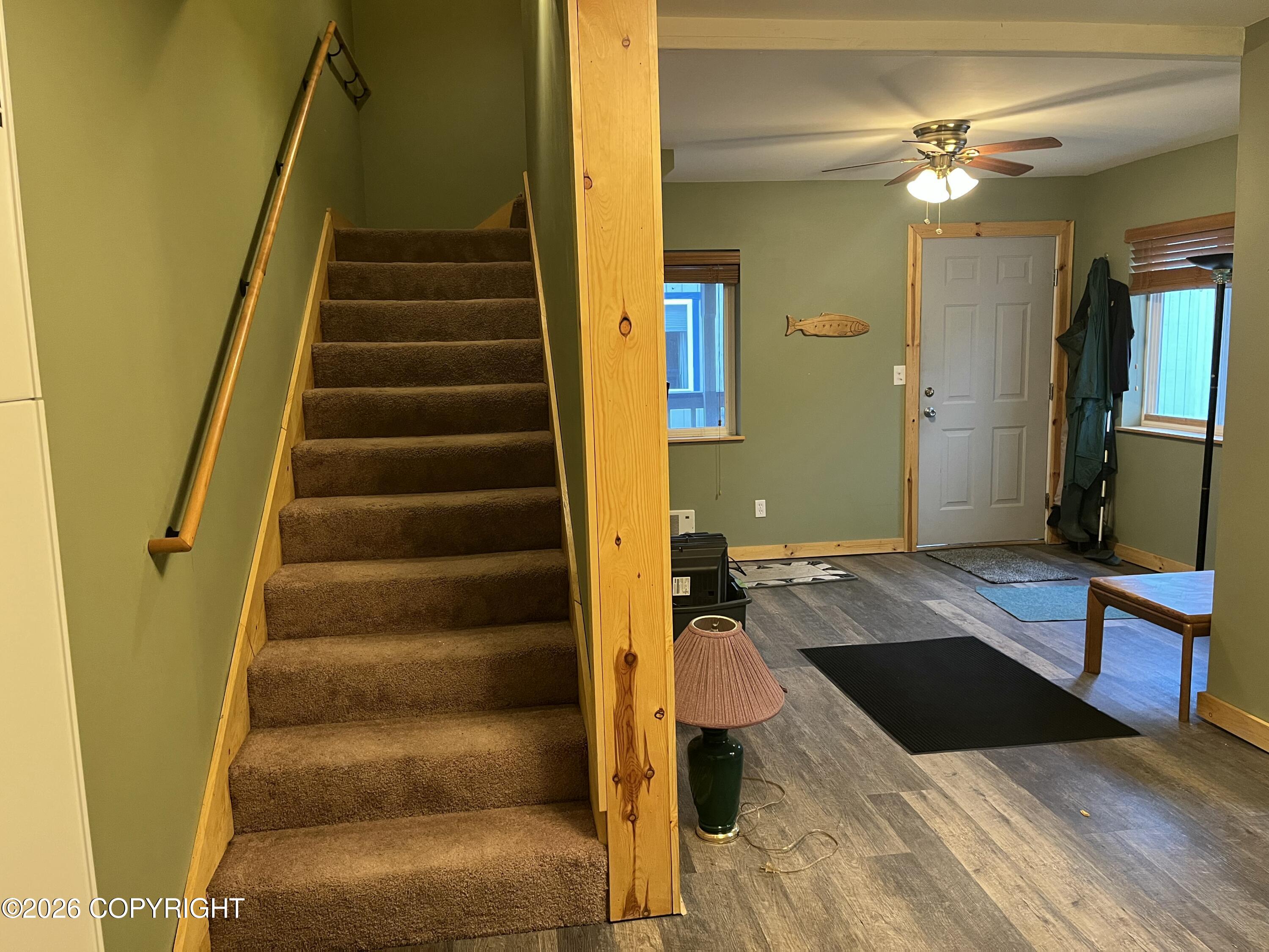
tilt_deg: -5.0
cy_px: 476
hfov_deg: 67.3
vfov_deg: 53.1
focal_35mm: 26
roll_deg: +1.9
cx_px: 634
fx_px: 953
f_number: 1.6
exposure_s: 1/60
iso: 320
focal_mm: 5.1
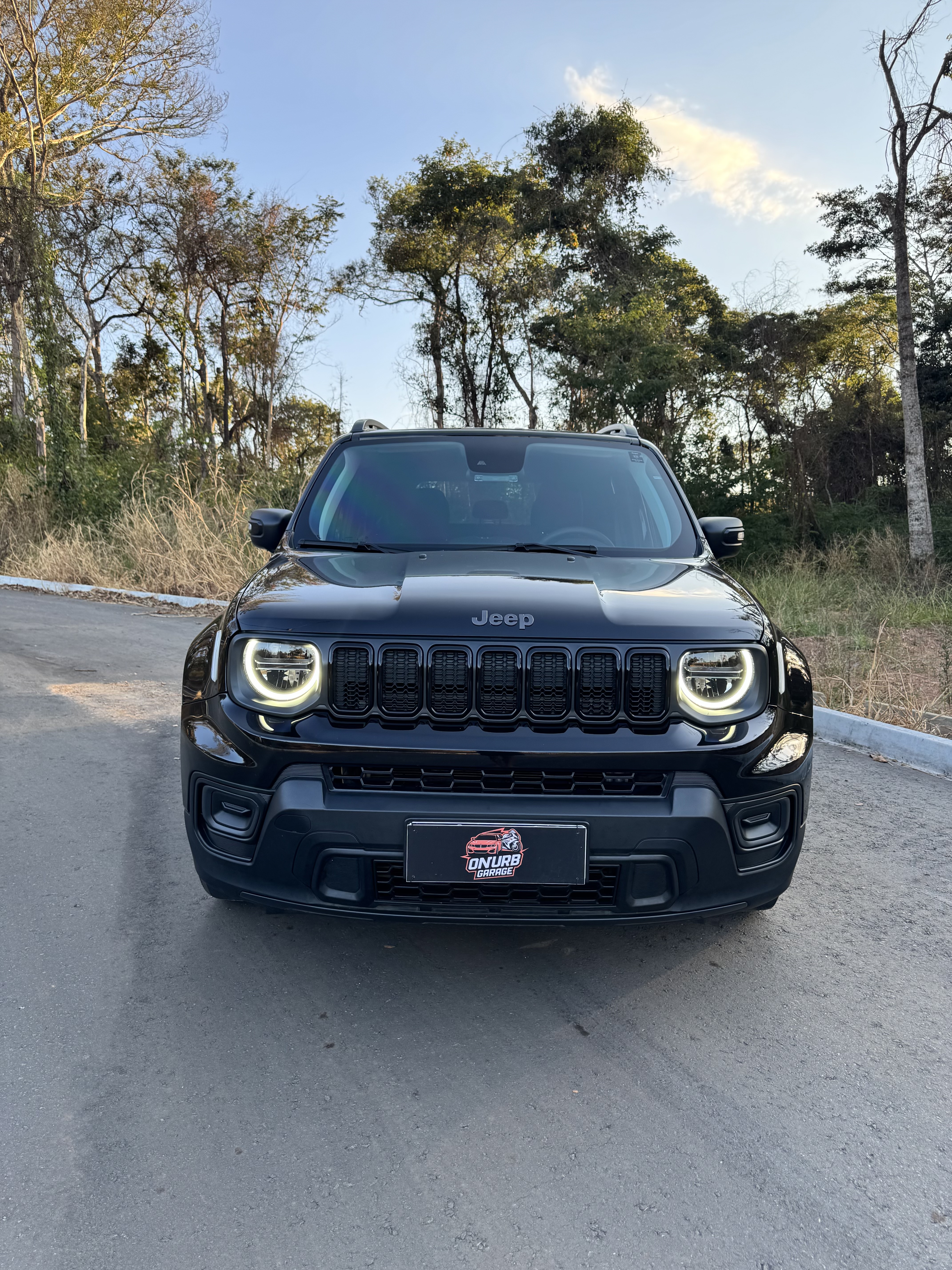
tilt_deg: -2.9
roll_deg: +4.1
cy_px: 635
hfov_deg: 56.8
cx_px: 476
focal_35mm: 24
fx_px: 880
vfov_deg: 71.6
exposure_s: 1/470
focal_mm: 6.76
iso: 80
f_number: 1.78
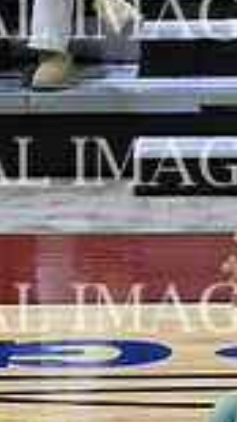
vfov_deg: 3.1
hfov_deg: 1.7
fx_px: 7900
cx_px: 285
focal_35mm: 706
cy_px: 381
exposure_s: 1/500
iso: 5000
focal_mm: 120
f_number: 4
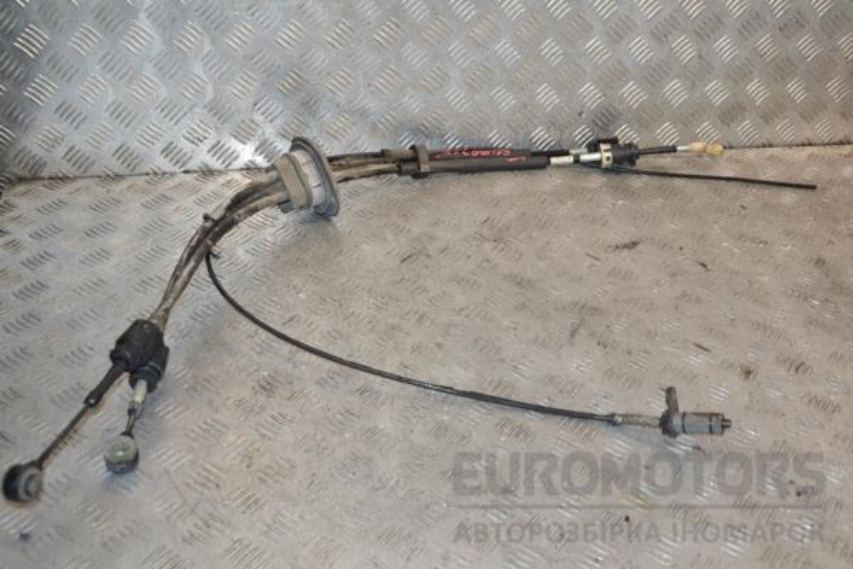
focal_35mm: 42
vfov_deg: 31.9
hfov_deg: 46.4
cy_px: 284
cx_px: 426
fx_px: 995
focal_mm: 28
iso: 800
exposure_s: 1/200
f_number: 5
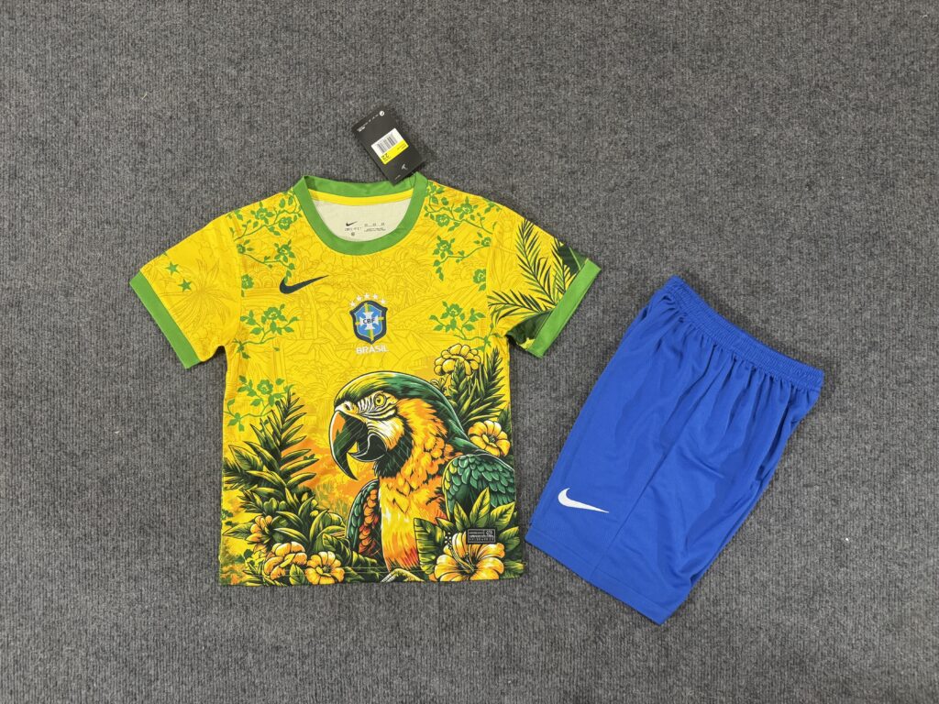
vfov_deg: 56.8
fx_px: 651
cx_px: 470
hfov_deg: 71.6
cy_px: 352
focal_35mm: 24
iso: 400
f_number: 1.78
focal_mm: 6.76
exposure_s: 1/50
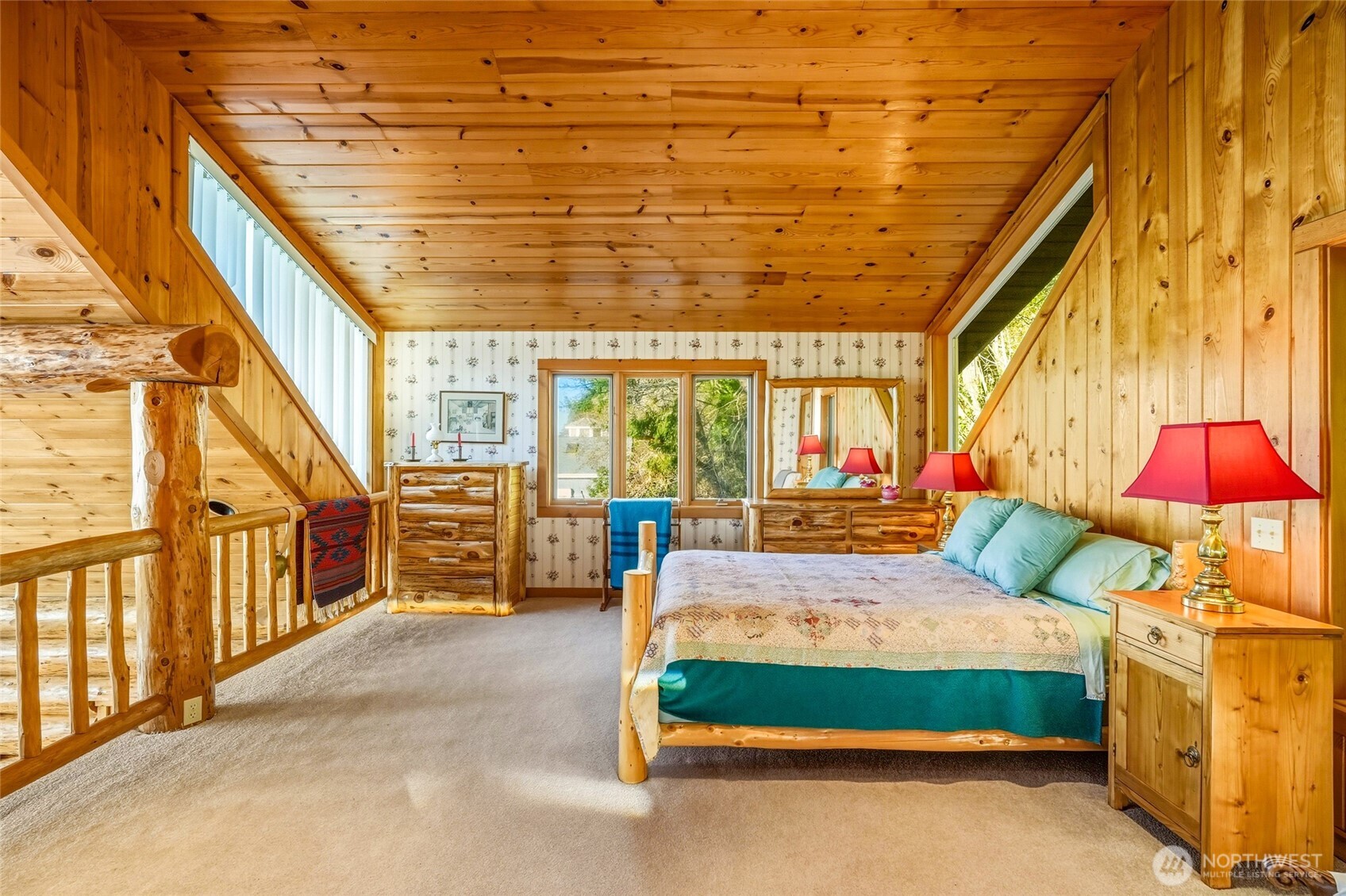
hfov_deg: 95.0
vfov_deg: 72.0
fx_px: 617
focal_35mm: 16
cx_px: 673
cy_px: 448
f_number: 9
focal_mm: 16.5
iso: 800
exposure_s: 1/400
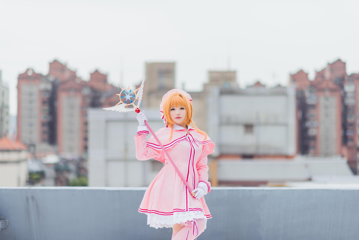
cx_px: 180
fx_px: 848
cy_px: 120
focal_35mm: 85
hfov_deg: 23.9
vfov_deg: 16.1
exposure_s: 1/8000
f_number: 1.4
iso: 100
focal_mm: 85
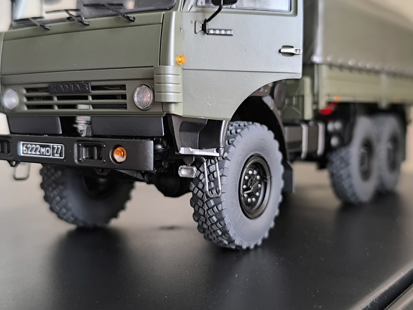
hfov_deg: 41.2
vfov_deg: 31.5
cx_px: 206
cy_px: 155
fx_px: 549
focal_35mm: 46
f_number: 1.65
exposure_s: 1/33.3
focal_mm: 6.14
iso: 1000
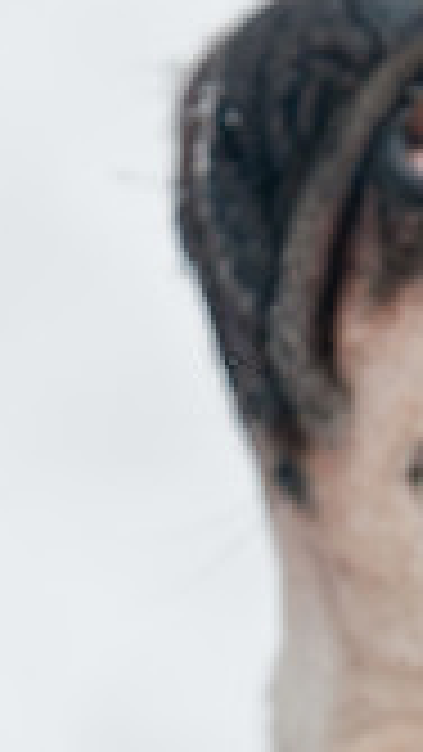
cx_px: 502
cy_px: 779
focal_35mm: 654
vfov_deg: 3.3
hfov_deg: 1.9
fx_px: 13042
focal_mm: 155
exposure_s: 1/640
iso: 200
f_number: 5.6
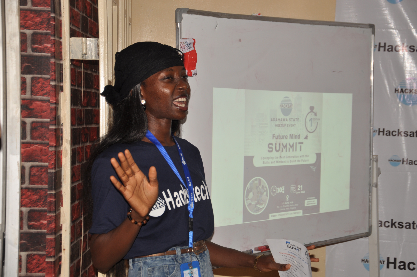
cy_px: 138
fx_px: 902
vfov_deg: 17.4
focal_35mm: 78
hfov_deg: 26.0
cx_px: 208
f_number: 5
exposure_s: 1/60
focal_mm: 52
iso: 200
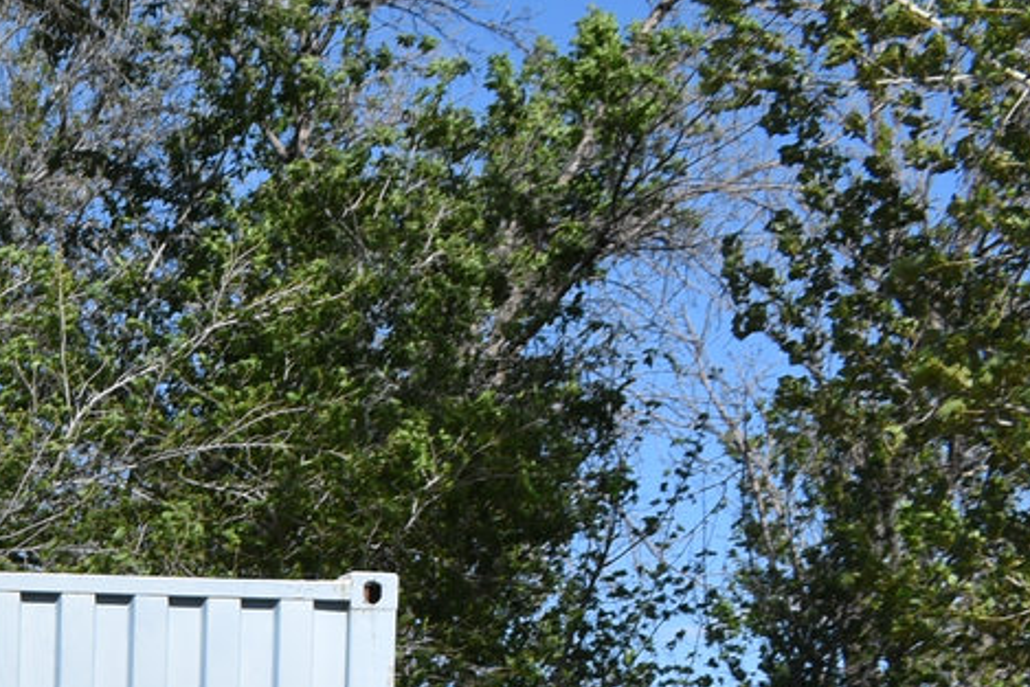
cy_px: 1147
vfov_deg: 10.0
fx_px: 3749
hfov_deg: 14.0
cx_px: -806
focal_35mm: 131
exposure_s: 1/320
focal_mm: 20
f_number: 9
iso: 100
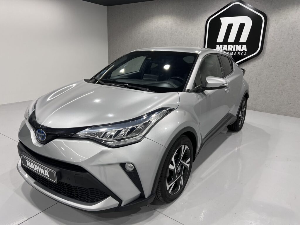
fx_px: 225
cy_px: 112
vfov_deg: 53.1
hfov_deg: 67.3
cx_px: 150
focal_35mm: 26
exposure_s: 1/100
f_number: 1.5
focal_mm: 5.7
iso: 100
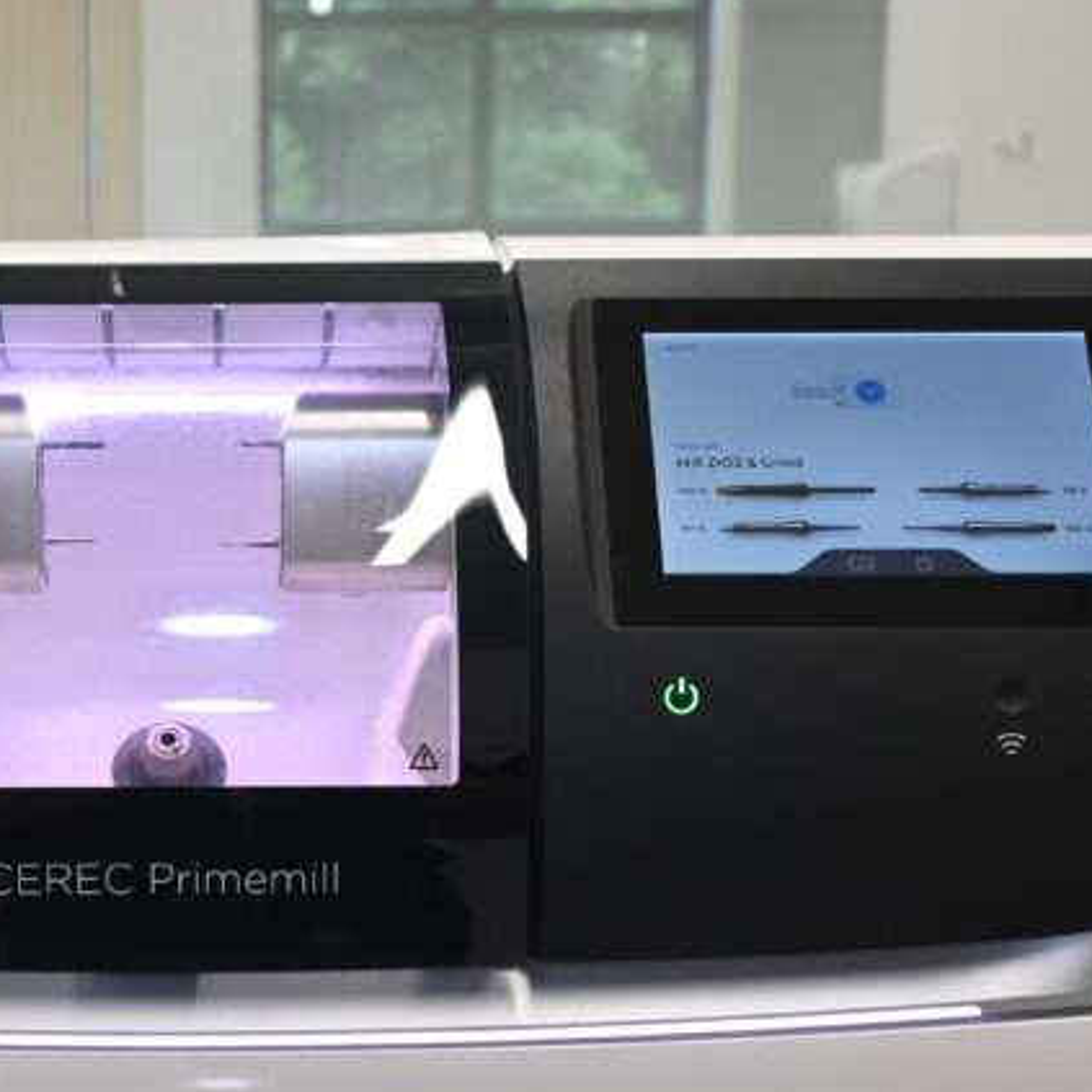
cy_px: 812
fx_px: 2535
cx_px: 176
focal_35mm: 71
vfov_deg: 24.1
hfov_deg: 23.8
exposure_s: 1/125
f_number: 4.2
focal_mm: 23
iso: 900
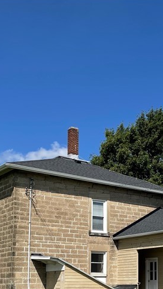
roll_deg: +1.3
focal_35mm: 60
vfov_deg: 33.9
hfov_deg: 19.8
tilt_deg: +8.3
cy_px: 227
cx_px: 138
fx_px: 461
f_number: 1.6
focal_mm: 4.2
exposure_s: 1/4292
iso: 32
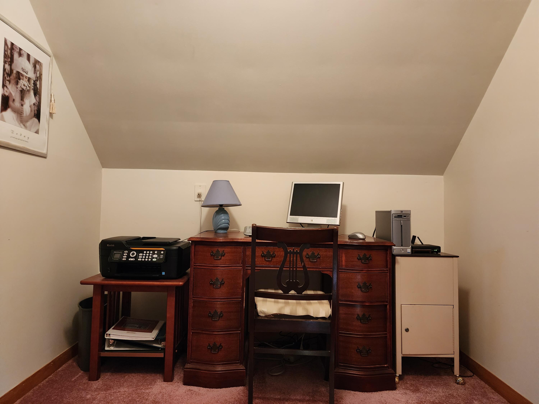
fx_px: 358
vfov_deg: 58.9
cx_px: 270
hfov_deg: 73.9
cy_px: 202
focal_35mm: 23
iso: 640
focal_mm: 6.4
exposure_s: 1/40
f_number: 1.8
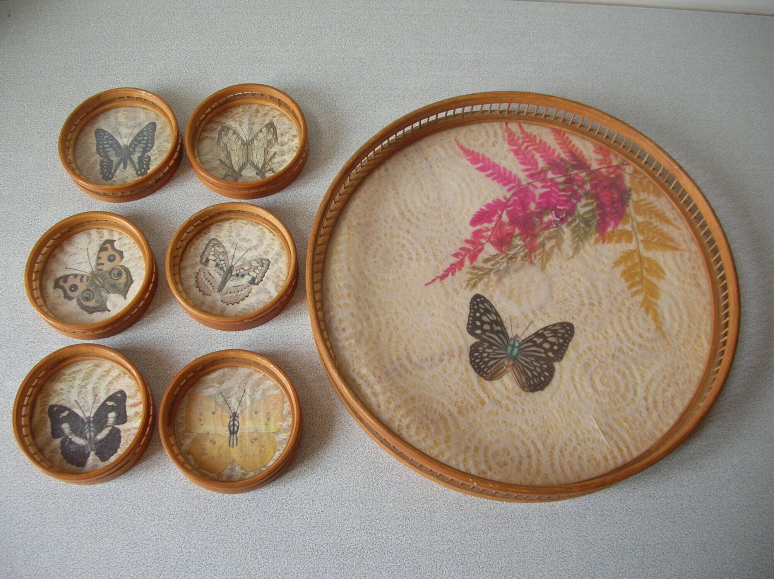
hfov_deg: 52.7
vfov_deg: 40.7
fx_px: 782
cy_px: 290
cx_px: 387
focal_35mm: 35
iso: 50
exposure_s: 1/7.1
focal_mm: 5.8
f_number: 2.8
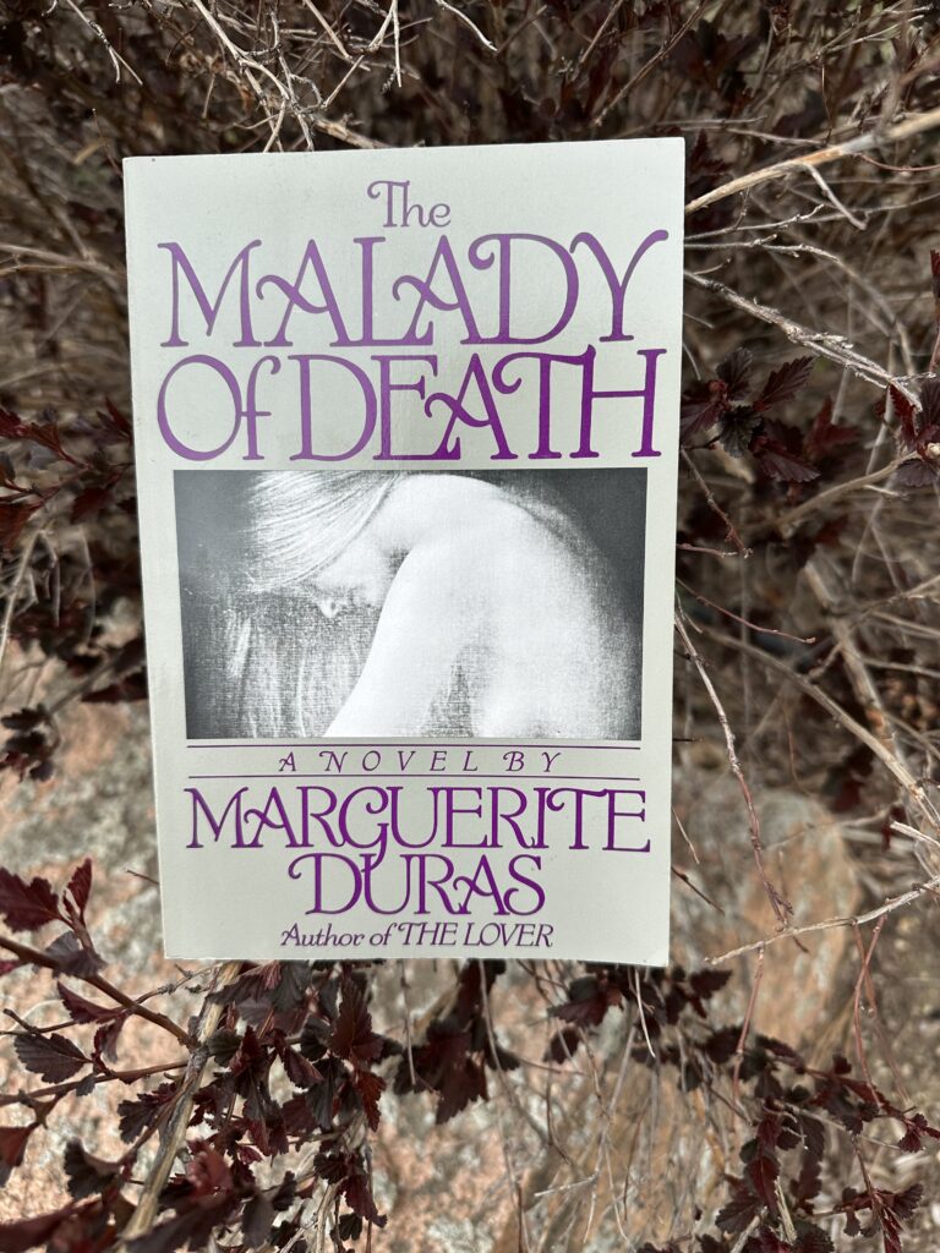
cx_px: 470
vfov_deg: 71.6
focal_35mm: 24
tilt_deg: -52.7
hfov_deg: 56.8
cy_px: 626
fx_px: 869
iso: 80
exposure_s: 1/1019
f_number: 1.78
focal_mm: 6.86
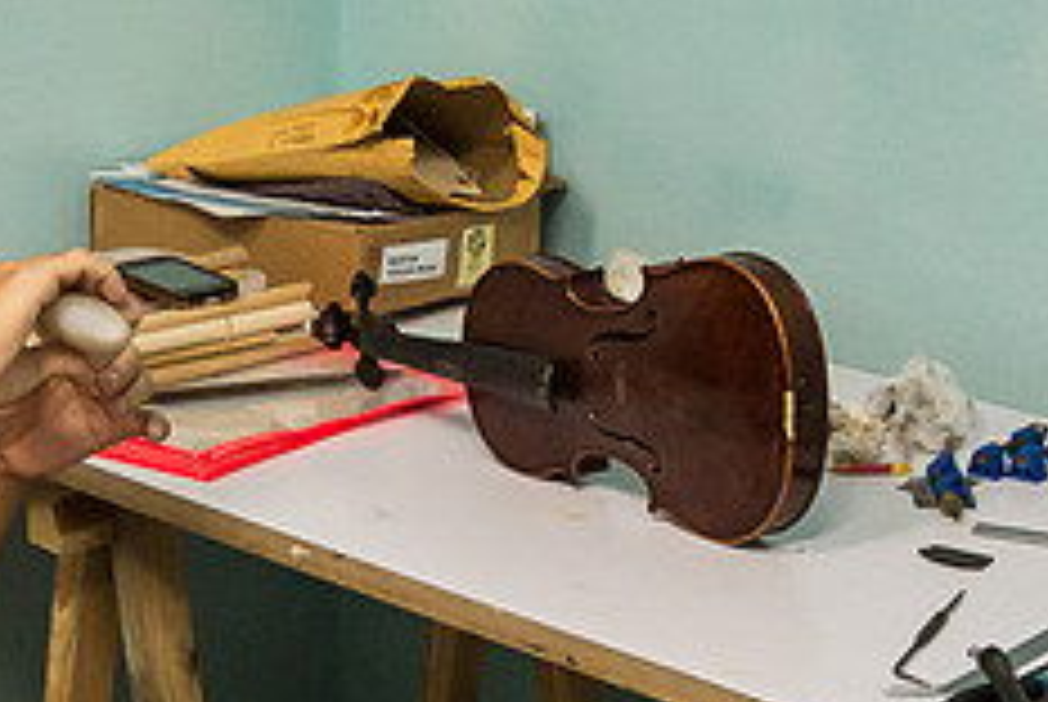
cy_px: 434
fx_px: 2973
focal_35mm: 102
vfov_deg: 13.4
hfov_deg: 19.9
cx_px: 342
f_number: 8
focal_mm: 27
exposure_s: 1/40
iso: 6400
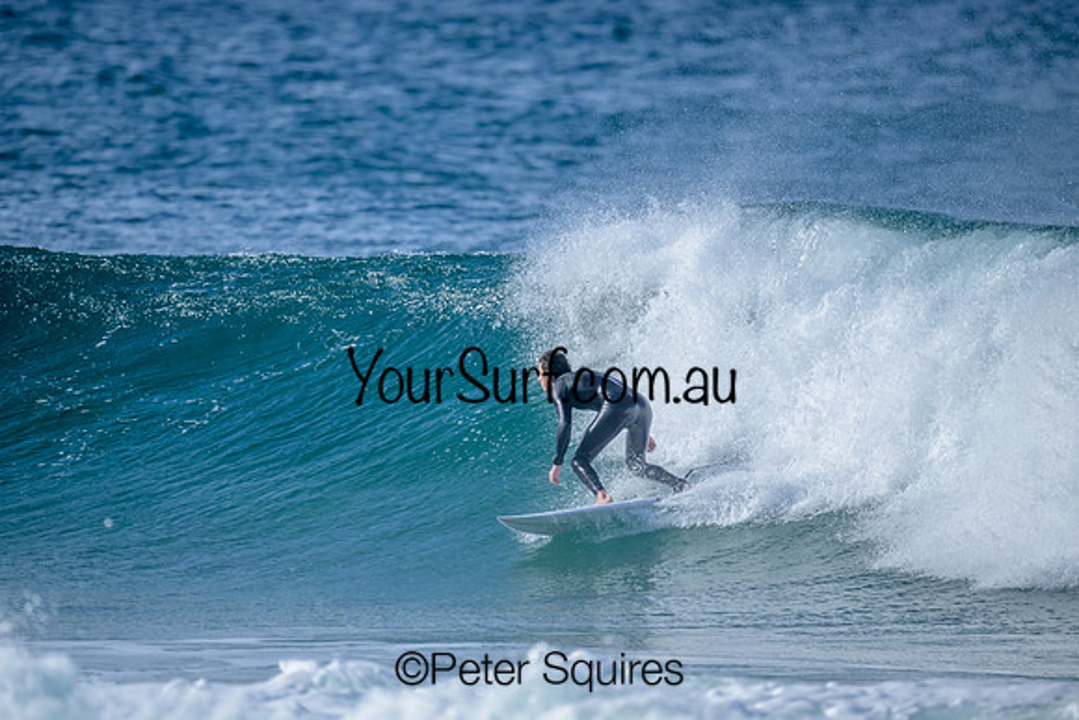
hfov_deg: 2.6
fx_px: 23982
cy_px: 360
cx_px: 540
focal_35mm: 800
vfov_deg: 1.7
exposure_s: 1/2500
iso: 360
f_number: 6.3
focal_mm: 800
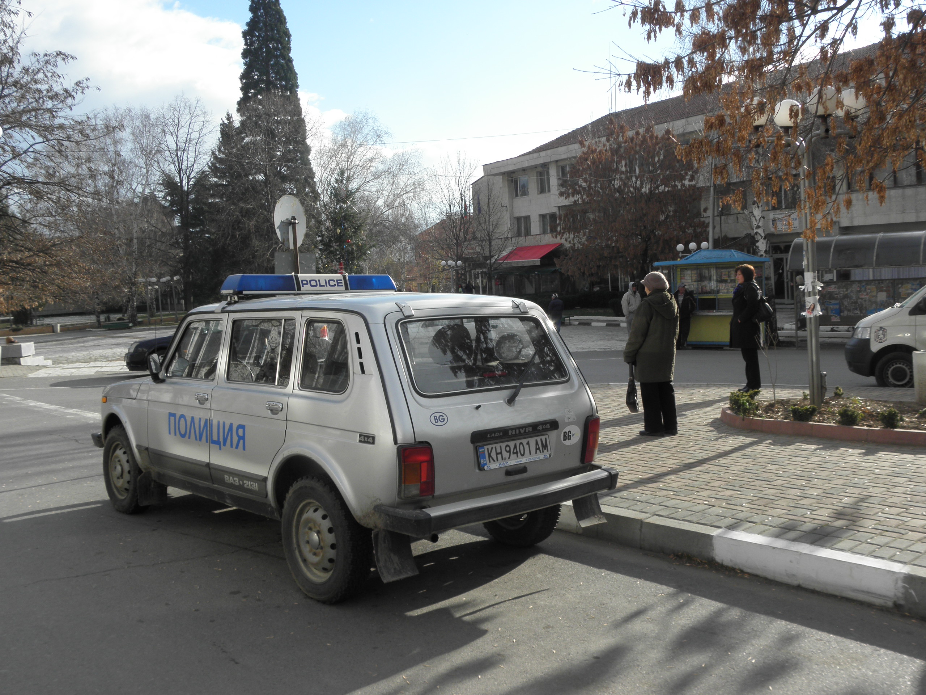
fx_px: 910
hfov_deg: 54.0
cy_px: 348
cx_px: 463
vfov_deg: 41.8
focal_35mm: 34
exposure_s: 1/200
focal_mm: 6.07
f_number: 5.6
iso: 64
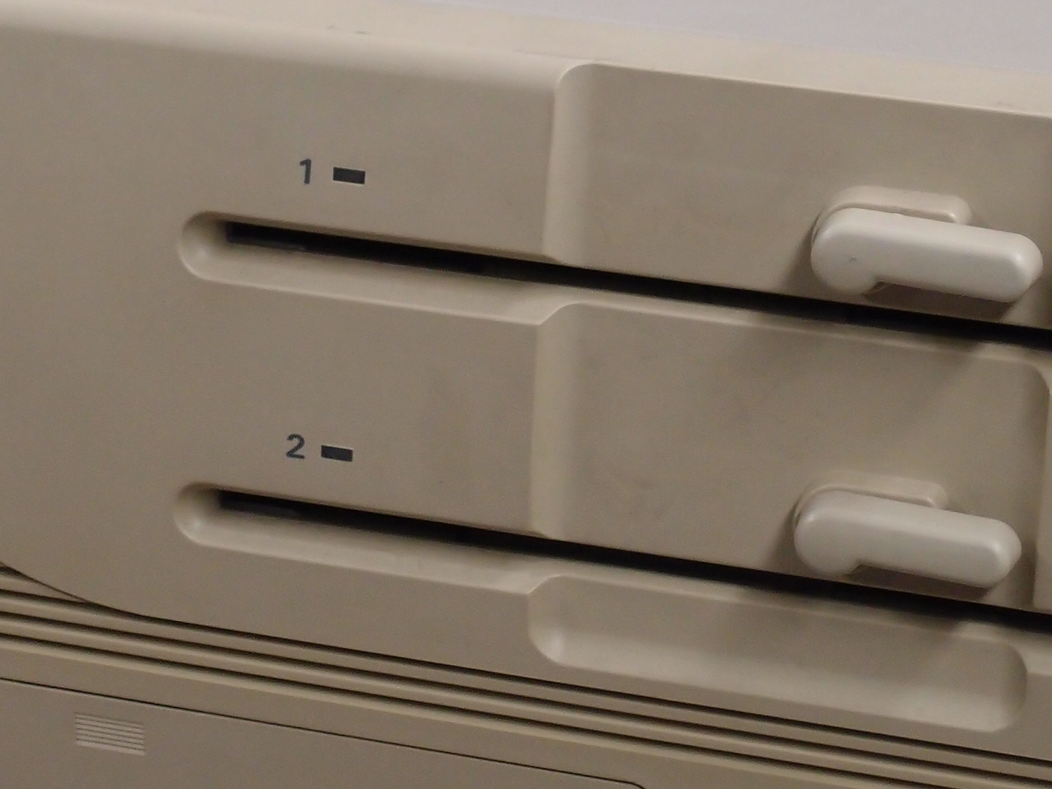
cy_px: 221
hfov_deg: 13.1
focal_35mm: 150
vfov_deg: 9.9
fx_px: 4558
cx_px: 198
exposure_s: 1/125
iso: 200
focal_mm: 12.88
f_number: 2.1
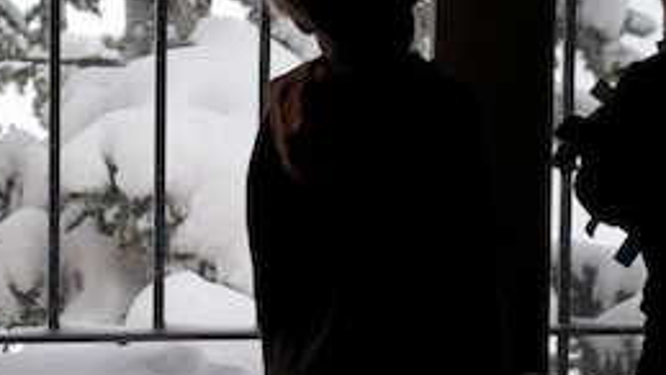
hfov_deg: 14.7
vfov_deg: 8.3
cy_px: 94
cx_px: 314
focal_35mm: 146
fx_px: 2587
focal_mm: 35
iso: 200
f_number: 5.6
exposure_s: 1/125
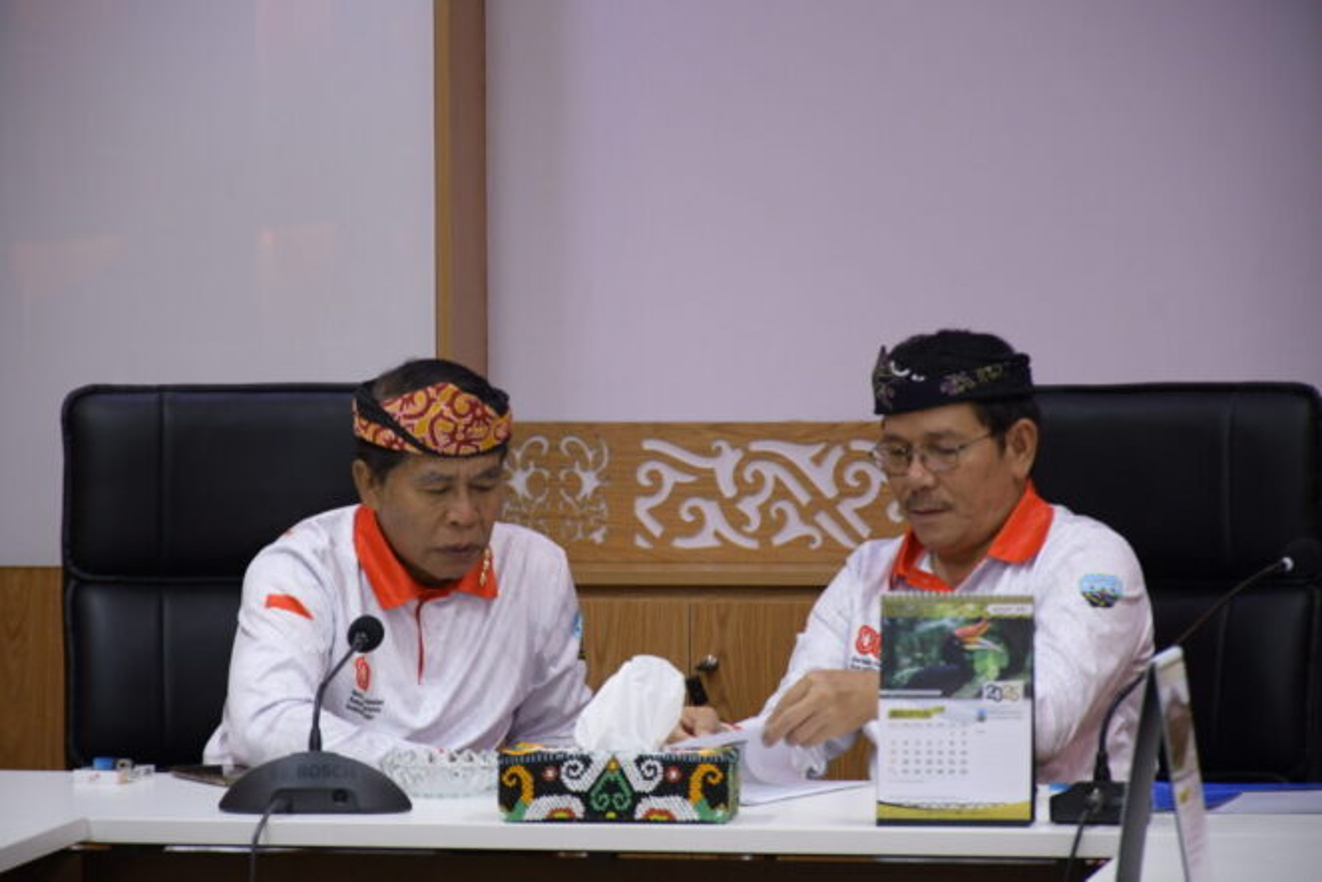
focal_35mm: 195
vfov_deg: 7.0
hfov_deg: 10.5
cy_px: 441
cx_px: 661
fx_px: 7162
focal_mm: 130
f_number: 5.6
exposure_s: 1/100
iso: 1250
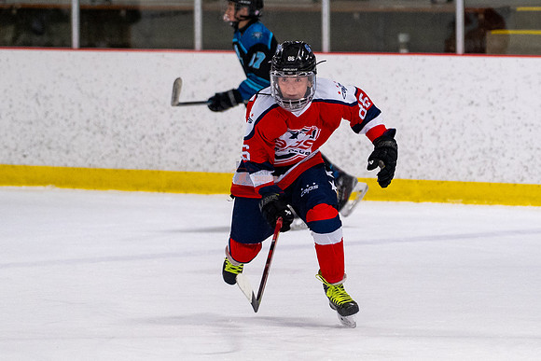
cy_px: 183
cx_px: 344
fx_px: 5019
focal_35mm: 334
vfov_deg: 4.1
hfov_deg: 6.2
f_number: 2.8
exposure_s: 1/800
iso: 2000
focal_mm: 150
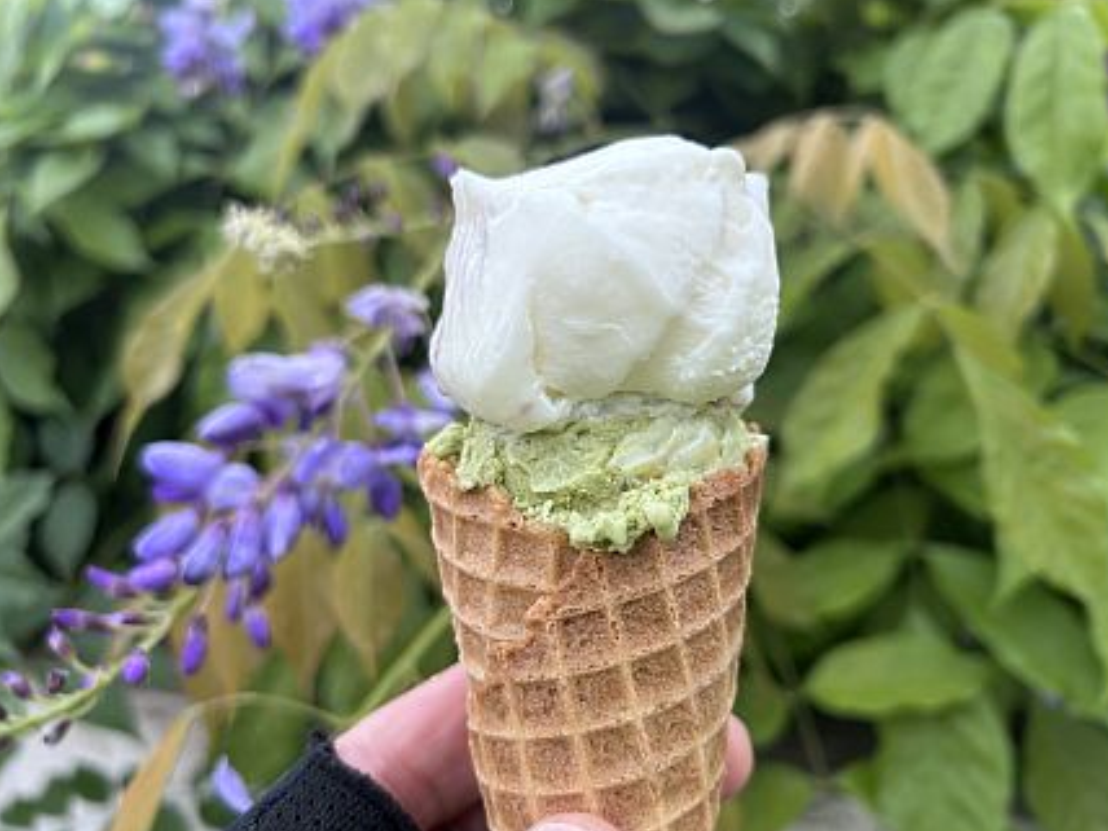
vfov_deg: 51.4
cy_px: 416
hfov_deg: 65.3
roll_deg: +1.4
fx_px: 864
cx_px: 562
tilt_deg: -11.0
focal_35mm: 27
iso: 40
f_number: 1.5
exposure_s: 1/240
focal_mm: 5.7
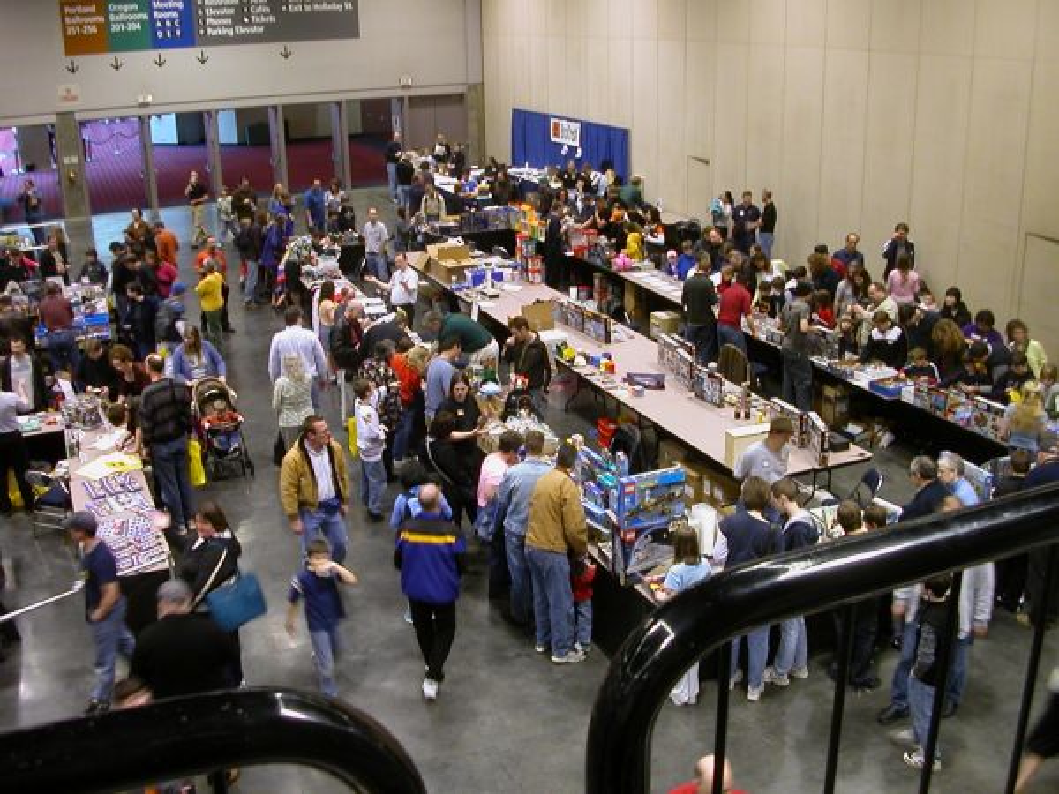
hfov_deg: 50.1
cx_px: 530
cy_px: 397
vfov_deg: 38.7
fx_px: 1132
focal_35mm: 37
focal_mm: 5.6
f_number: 2.7
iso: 100
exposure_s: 1/9.6
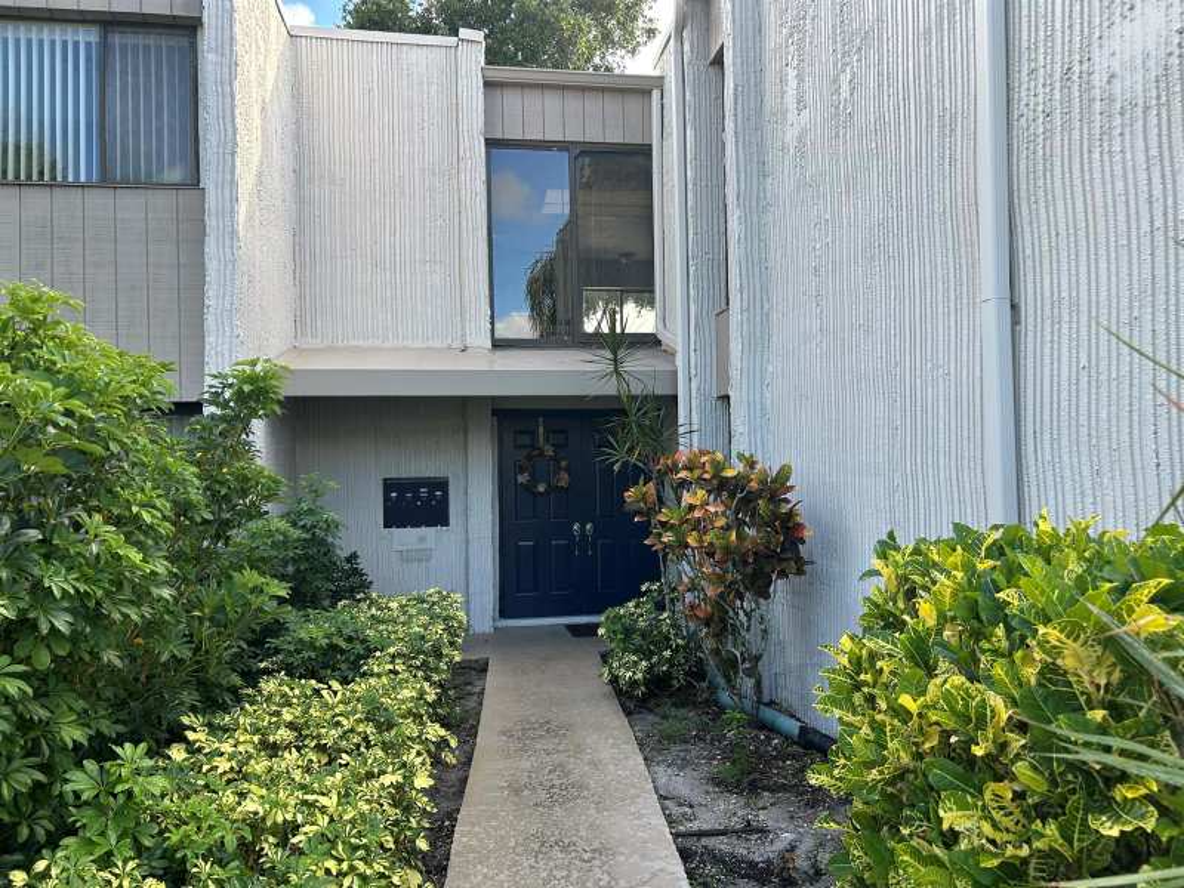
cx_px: 592
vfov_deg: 53.1
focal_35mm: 26
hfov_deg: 67.3
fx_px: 889
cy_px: 444
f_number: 1.5
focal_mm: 5.7
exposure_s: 1/502
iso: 50
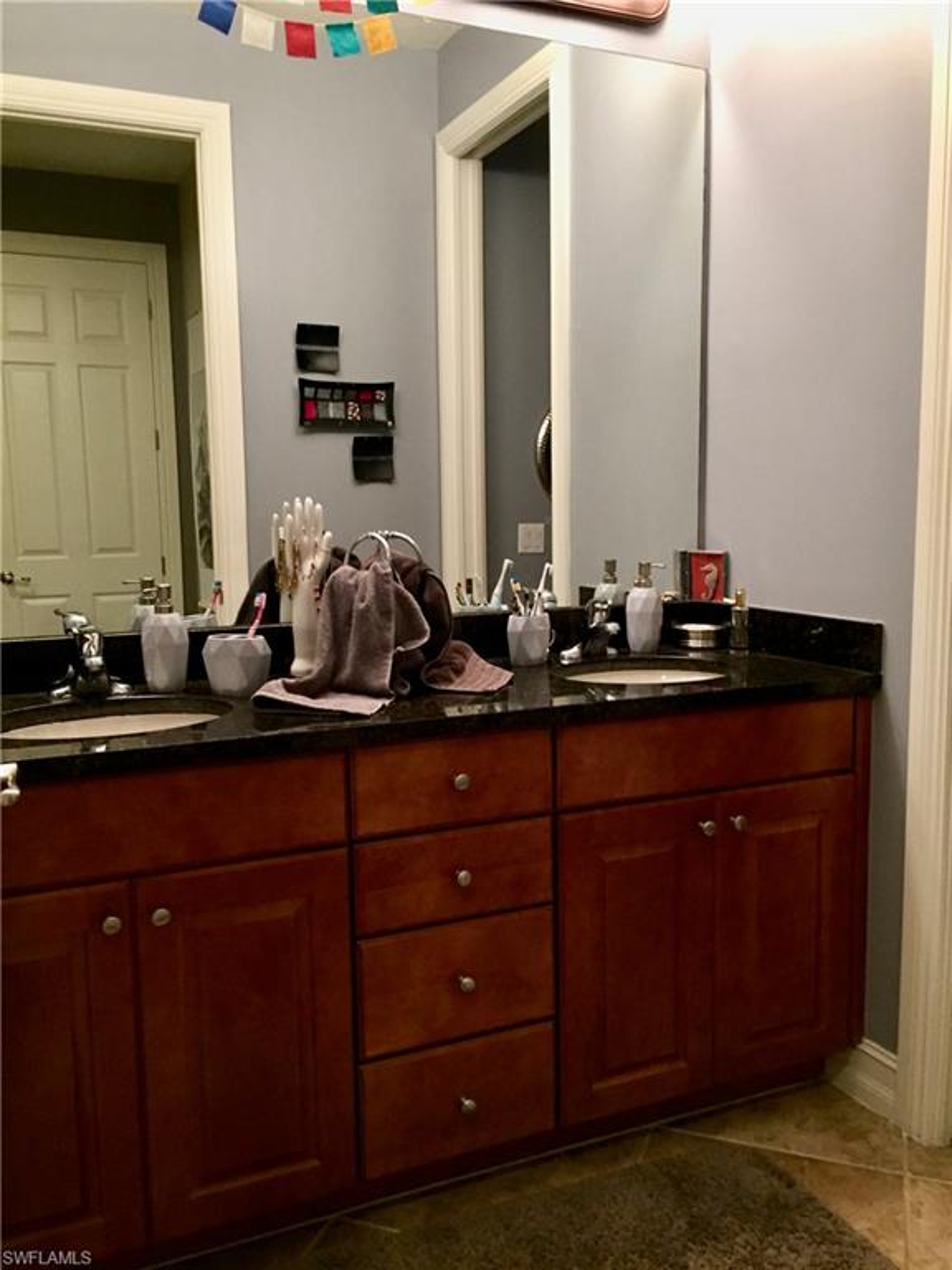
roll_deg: +2.4
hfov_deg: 48.2
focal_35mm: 29
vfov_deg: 61.7
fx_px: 1063
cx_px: 476
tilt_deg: -6.7
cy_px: 635
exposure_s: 1/30
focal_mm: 4.15
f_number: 2.2
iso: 160
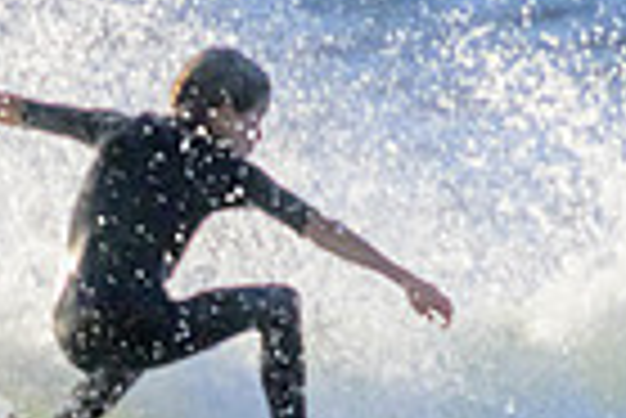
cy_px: 747
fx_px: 79828
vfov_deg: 0.3
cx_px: 523
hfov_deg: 0.4
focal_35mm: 4586
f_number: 11
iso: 1400
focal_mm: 800
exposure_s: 1/2000
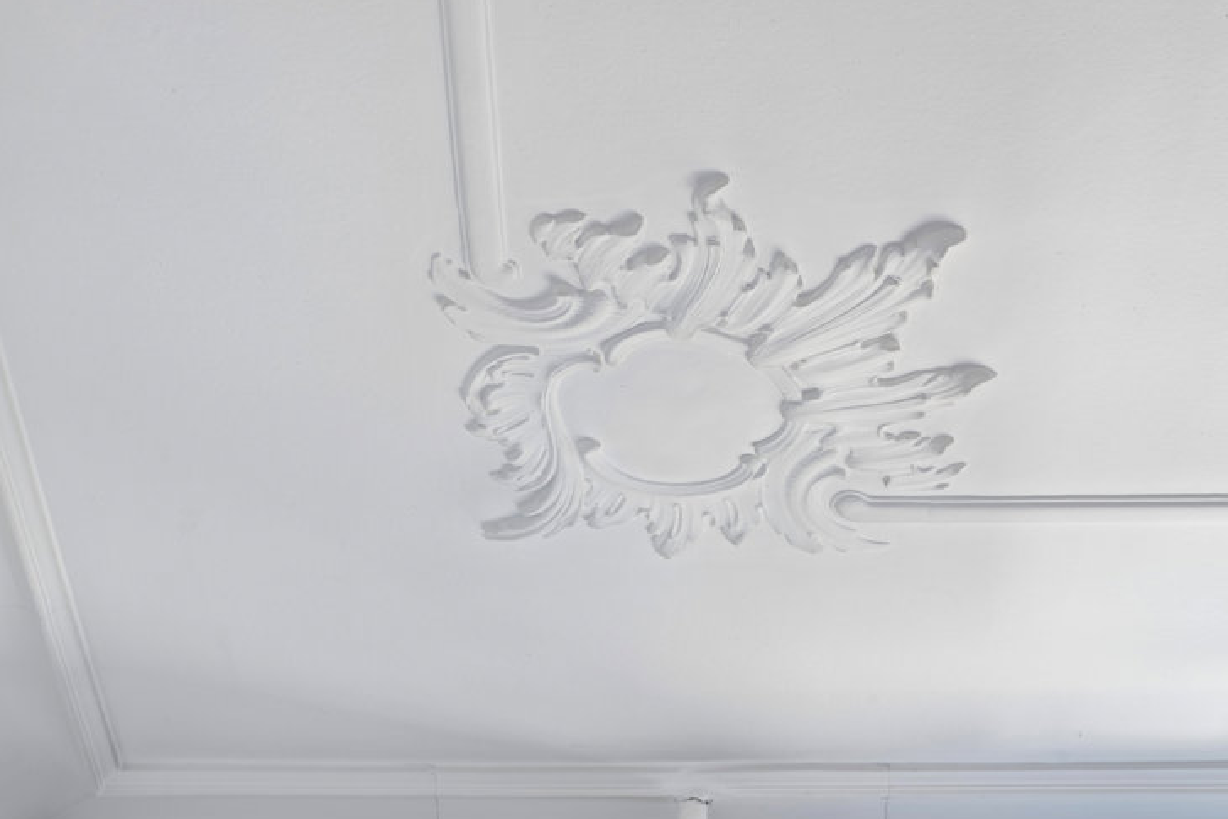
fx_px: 2627
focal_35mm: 77
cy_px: 401
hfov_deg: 26.3
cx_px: 647
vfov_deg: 17.7
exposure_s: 1/8
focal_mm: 70
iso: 160
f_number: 9
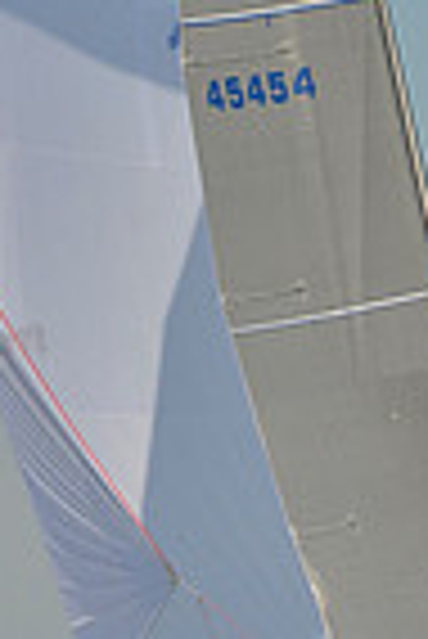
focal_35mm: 285
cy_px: 108
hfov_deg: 4.8
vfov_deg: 7.2
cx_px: 282
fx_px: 5070
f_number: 7.1
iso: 200
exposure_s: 1/1600
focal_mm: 70
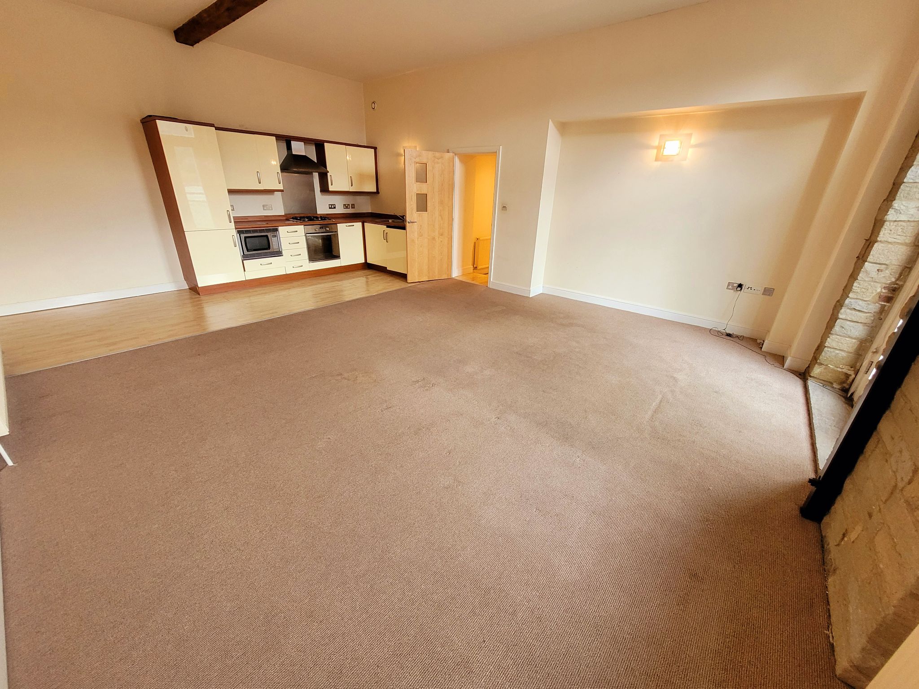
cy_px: 344
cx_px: 460
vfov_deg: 89.9
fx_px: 345
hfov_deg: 106.2
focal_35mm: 13
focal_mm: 1.74
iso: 200
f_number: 2.2
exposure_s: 1/50
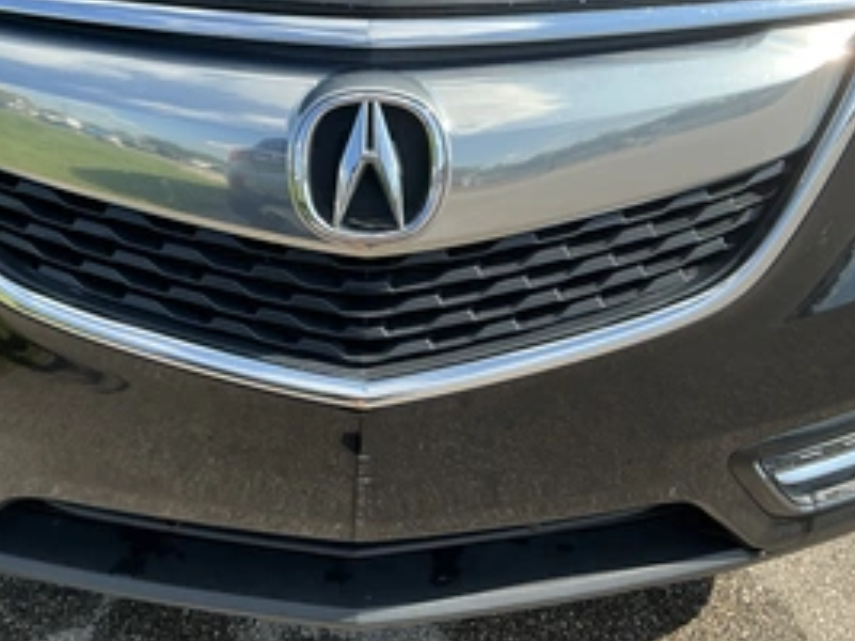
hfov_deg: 44.7
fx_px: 1037
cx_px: 365
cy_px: 282
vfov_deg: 34.3
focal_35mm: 42
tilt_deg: -32.6
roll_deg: -2.9
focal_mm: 3
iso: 25
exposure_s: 1/700
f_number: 1.8
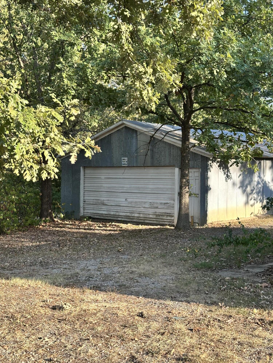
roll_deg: -2.3
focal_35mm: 48
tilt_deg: -0.6
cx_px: 136
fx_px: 505
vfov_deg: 39.7
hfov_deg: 30.3
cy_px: 182
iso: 64
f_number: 1.78
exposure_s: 1/513
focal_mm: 6.86
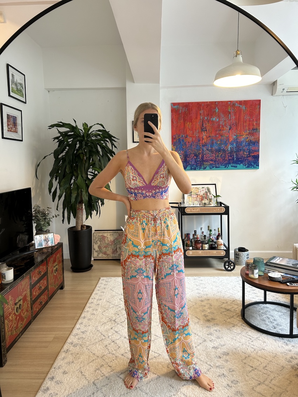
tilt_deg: -22.2
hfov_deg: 53.0
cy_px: 198
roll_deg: +2.1
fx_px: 299
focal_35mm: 26
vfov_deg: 67.3
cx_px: 149
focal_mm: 5.7
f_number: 1.5
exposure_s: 1/50
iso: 100
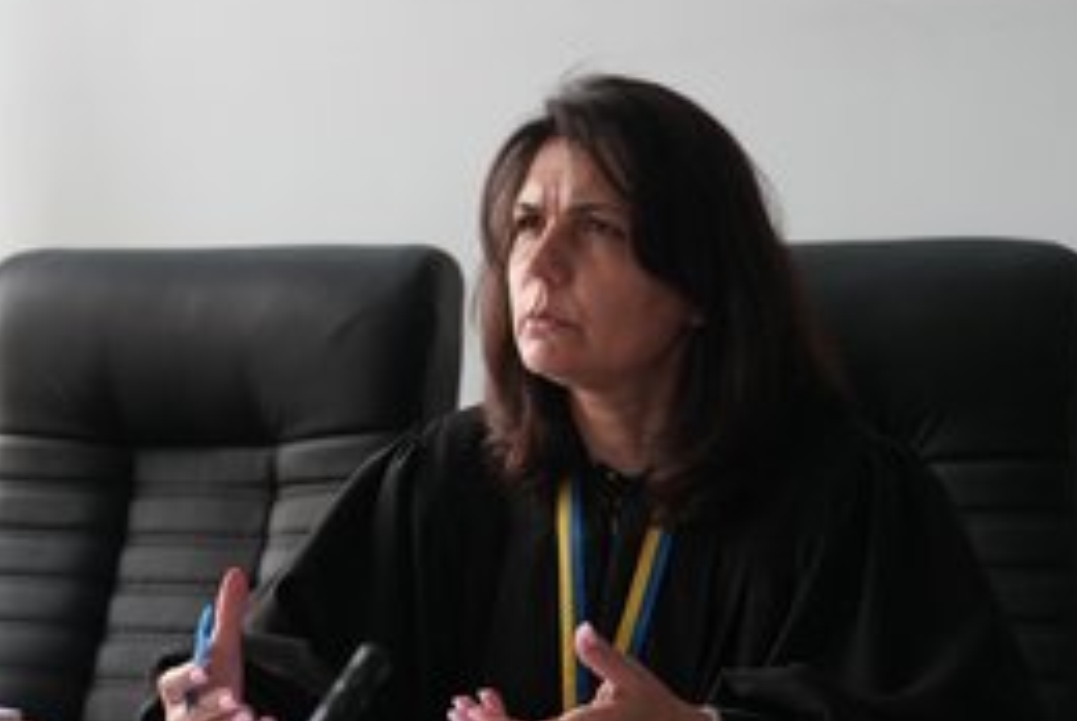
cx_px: 427
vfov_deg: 13.0
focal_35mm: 106
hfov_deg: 19.2
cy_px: 358
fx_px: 3175
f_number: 2.8
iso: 1250
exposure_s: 1/125
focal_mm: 46
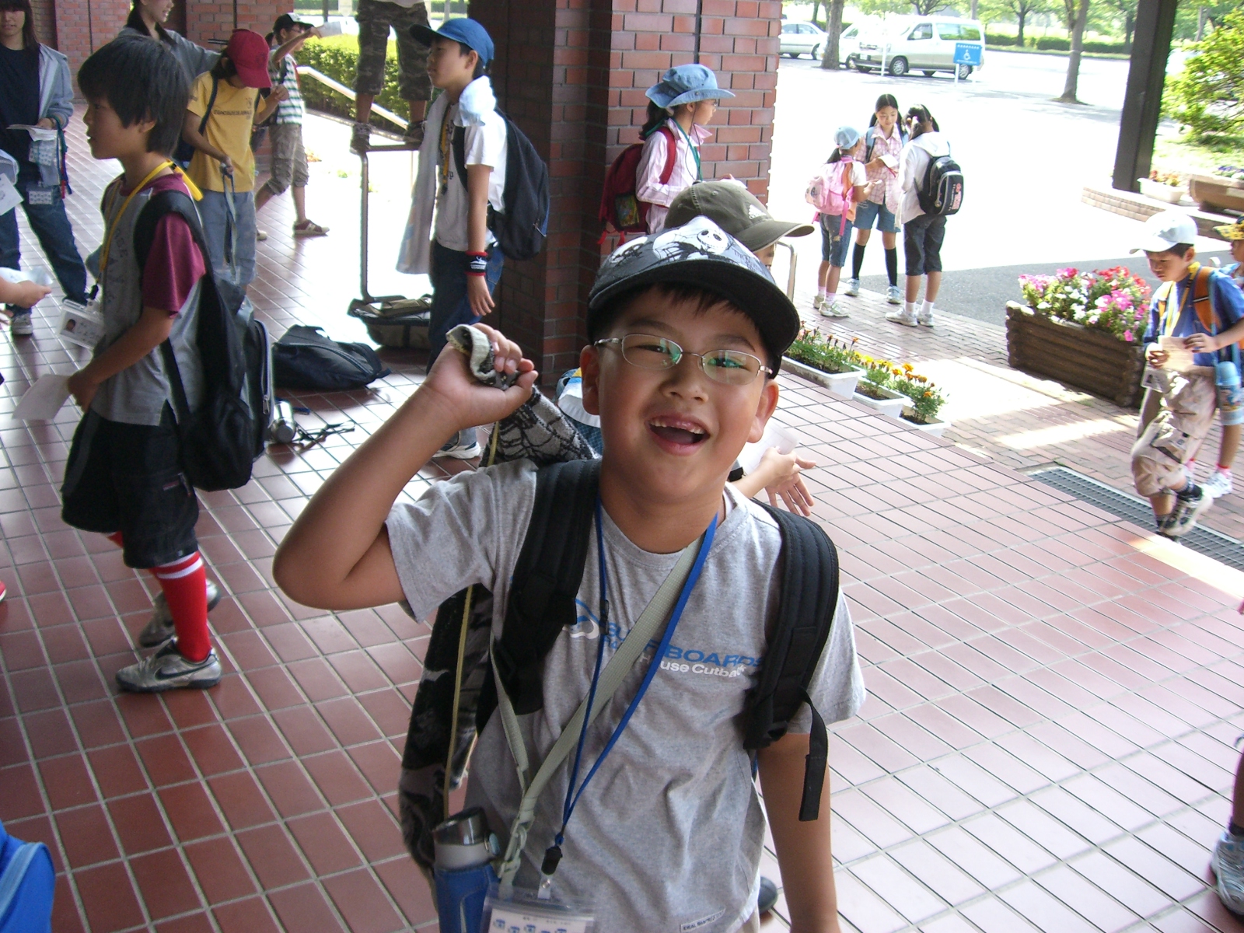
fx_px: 1366
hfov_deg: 49.0
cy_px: 466
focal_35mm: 38
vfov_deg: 37.7
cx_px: 622
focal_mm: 6.2
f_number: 2.7
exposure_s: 1/200
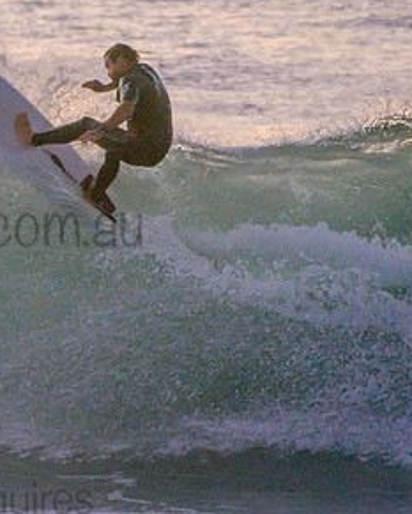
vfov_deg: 1.4
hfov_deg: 1.1
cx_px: -44
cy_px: 206
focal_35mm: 1402
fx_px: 21358
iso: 5600
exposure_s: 1/250
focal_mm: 500
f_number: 5.6
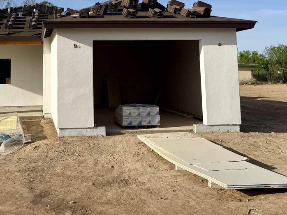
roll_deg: +1.1
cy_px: 34
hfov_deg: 41.7
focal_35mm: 44
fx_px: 365
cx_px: 72
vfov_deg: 31.8
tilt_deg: +5.6
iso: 80
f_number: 1.78
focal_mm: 6.76
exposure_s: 1/6711
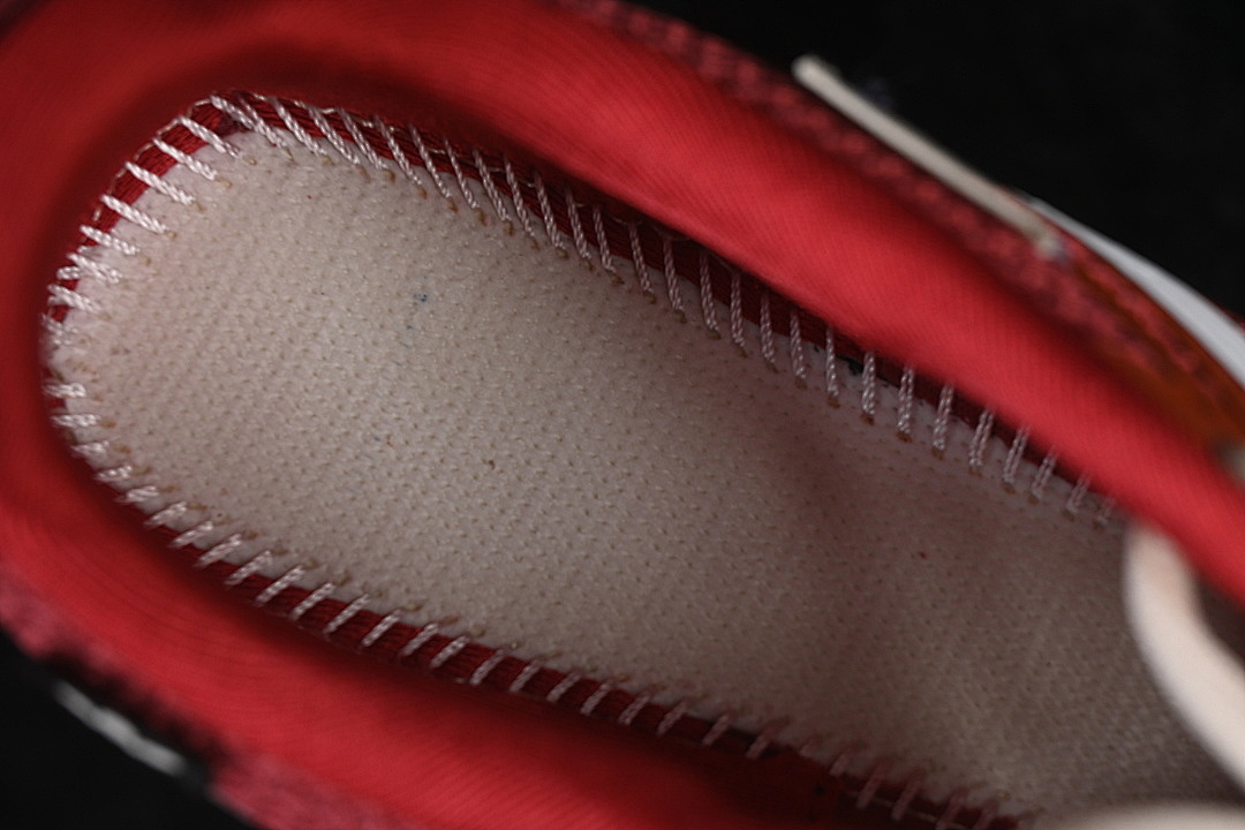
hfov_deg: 27.0
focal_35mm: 75
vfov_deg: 18.2
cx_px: 622
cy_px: 415
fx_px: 2594
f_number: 6.3
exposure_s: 1/80
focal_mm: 50
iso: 160
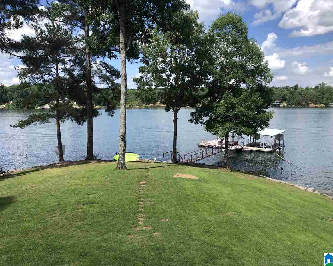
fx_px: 296
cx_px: 175
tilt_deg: -5.8
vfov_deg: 48.5
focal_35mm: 30
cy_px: 129
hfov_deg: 58.7
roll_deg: +0.5
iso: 20
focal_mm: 4
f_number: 1.8
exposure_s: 1/1453
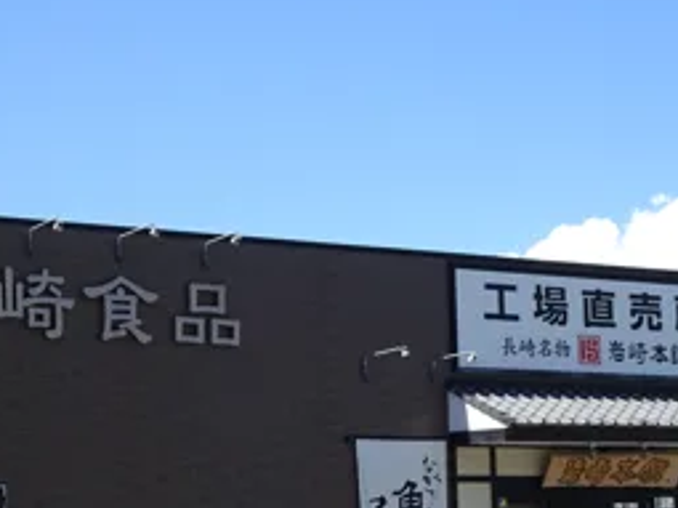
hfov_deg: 20.0
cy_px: 457
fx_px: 1919
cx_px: 263
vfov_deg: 14.9
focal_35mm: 98
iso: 80
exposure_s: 1/400
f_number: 4.5
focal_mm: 8.84
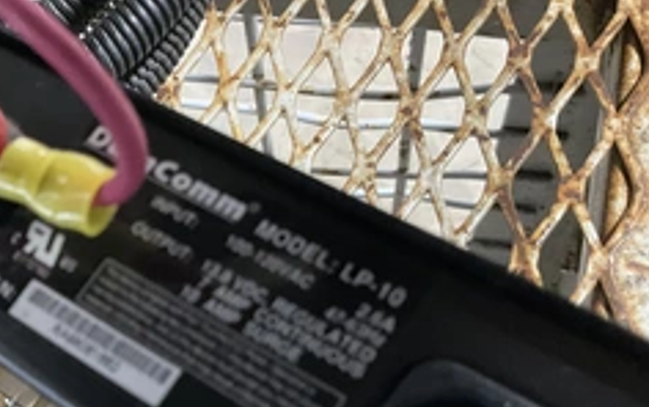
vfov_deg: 24.6
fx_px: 921
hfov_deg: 37.7
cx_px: 146
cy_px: 316
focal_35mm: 52
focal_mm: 3
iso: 500
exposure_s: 1/30
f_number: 1.8
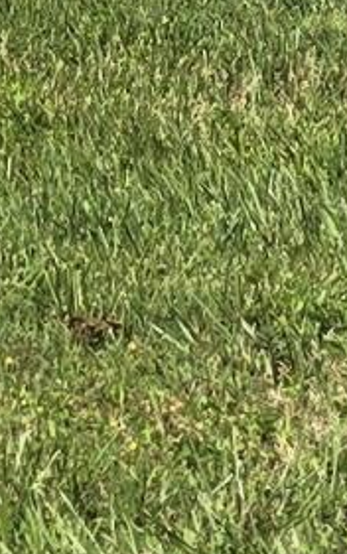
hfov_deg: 5.0
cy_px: -1623
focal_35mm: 260
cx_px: -110
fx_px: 3928
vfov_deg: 6.5
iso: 12
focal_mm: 6.3
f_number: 1.7
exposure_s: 1/703
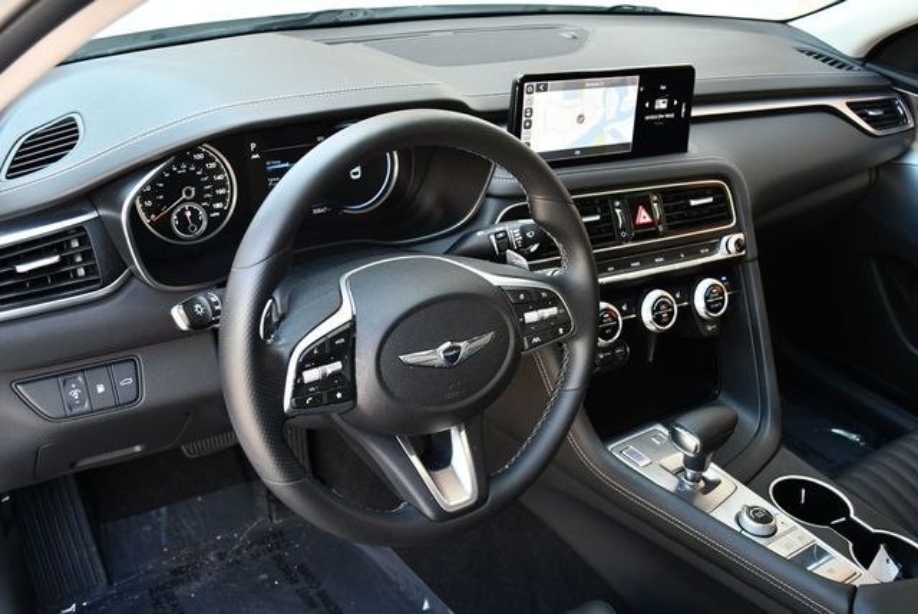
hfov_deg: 53.1
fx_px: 919
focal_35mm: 36
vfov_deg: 36.9
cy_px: 307
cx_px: 459
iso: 800
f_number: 3.5
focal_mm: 18
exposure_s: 1/250
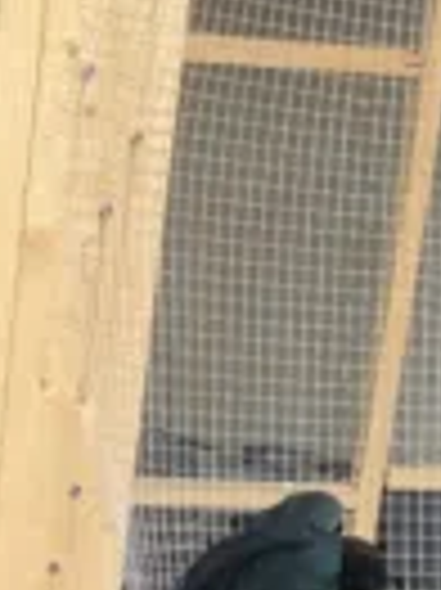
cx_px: -198
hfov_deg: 9.1
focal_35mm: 159
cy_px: 716
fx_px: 2705
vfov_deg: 12.1
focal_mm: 6
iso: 320
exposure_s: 1/40
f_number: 2
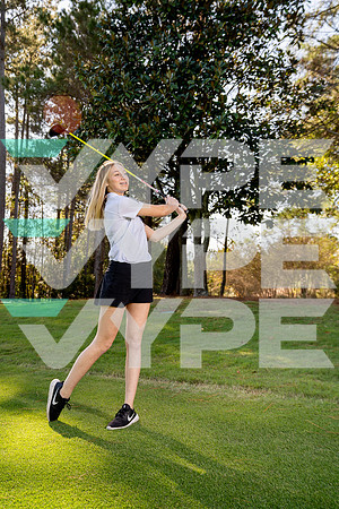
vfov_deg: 50.7
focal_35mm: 38
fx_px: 537
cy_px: 254
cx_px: 170
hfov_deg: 35.1
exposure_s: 1/250
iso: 100
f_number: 4.5
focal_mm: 38
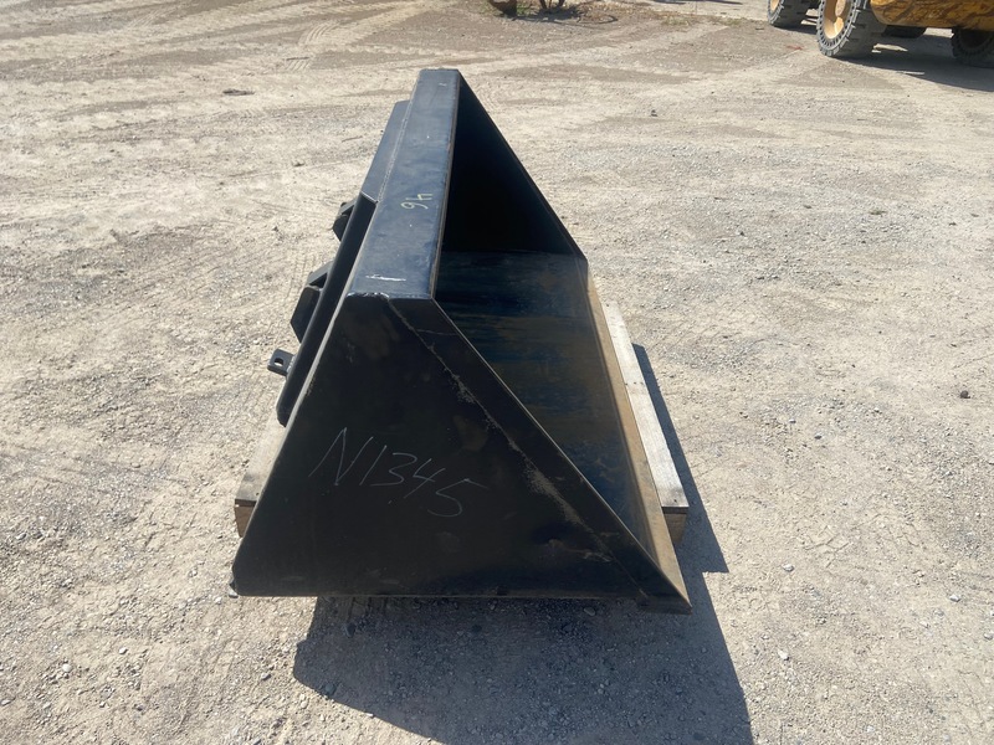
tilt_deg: -31.8
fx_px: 747
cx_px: 497
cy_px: 372
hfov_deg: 67.3
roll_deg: -2.3
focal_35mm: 26
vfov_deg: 53.1
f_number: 1.8
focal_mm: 4.25
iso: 32
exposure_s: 1/3205
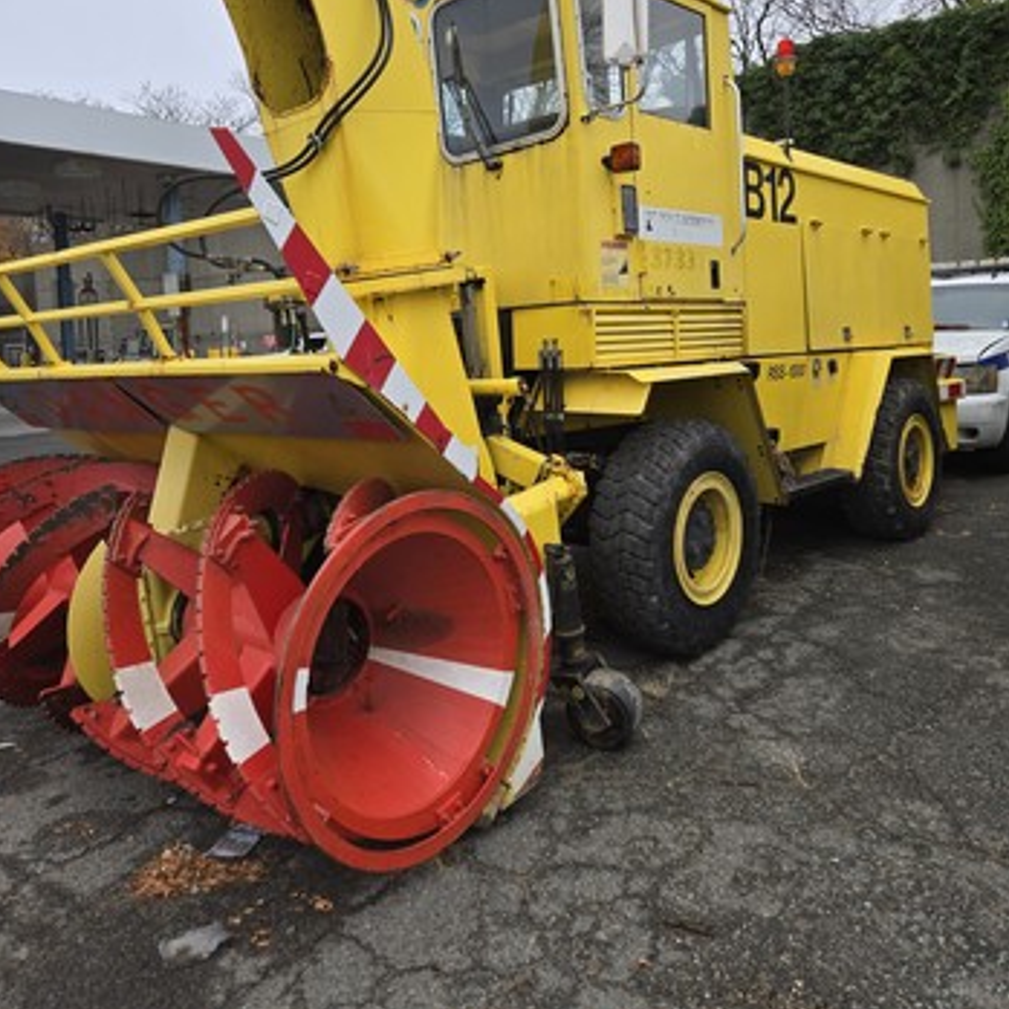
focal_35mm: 28
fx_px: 923
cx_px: 491
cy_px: 405
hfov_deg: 57.3
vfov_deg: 56.9
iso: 80
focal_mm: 5.4
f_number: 1.8
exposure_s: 1/1016
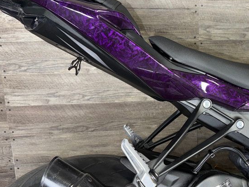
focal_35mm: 45
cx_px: 203
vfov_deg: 32.2
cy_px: 82
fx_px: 324
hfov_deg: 40.2
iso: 64
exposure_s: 1/18
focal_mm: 6.76
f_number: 1.78
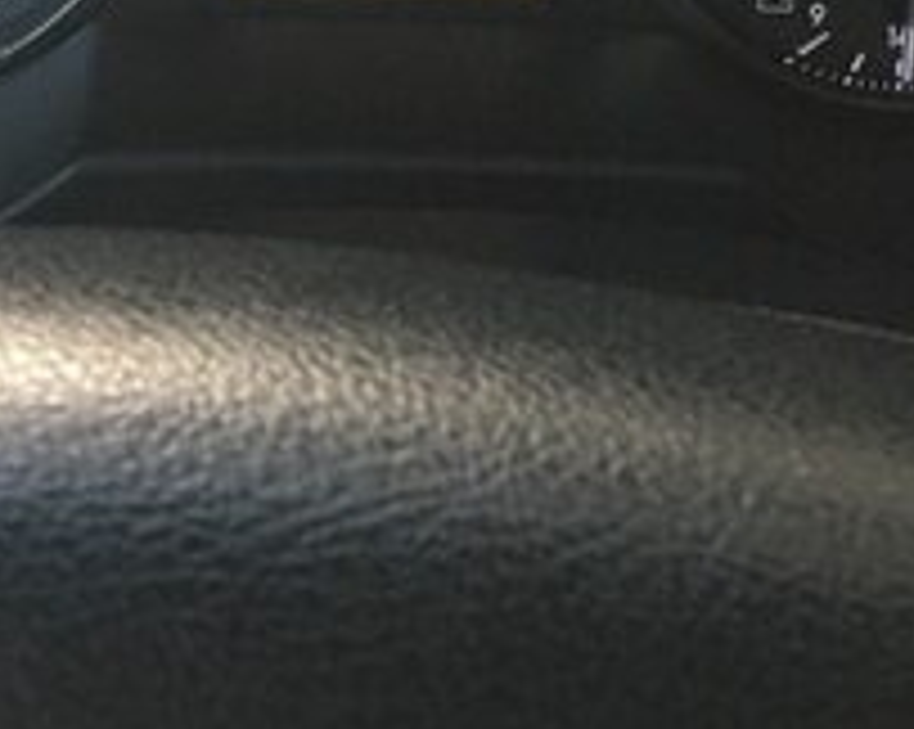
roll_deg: -1.2
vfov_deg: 15.6
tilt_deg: -27.0
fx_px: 2486
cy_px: -308
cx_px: 383
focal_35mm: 92
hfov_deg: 20.8
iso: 160
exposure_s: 1/33
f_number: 2.2
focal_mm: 4.15
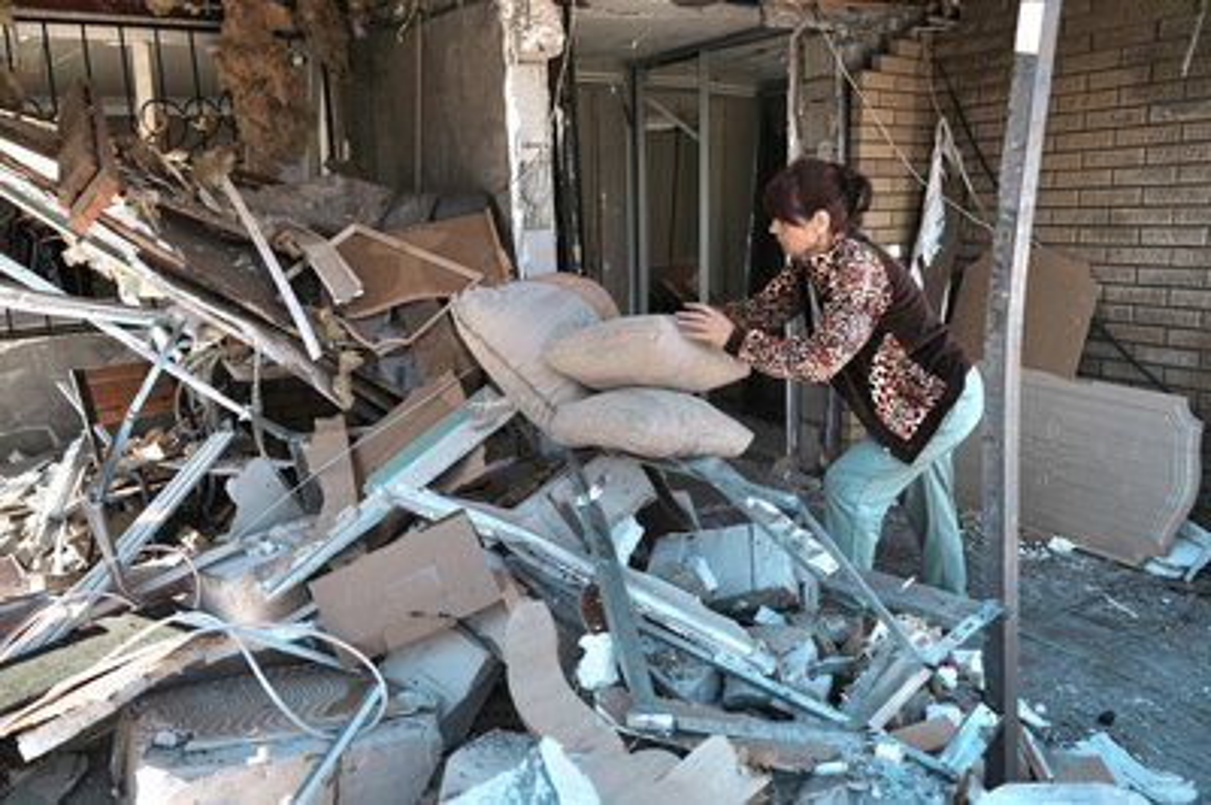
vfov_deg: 44.9
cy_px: 402
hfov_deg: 63.7
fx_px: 975
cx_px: 606
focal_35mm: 29
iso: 400
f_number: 4.5
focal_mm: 29
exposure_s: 1/3333
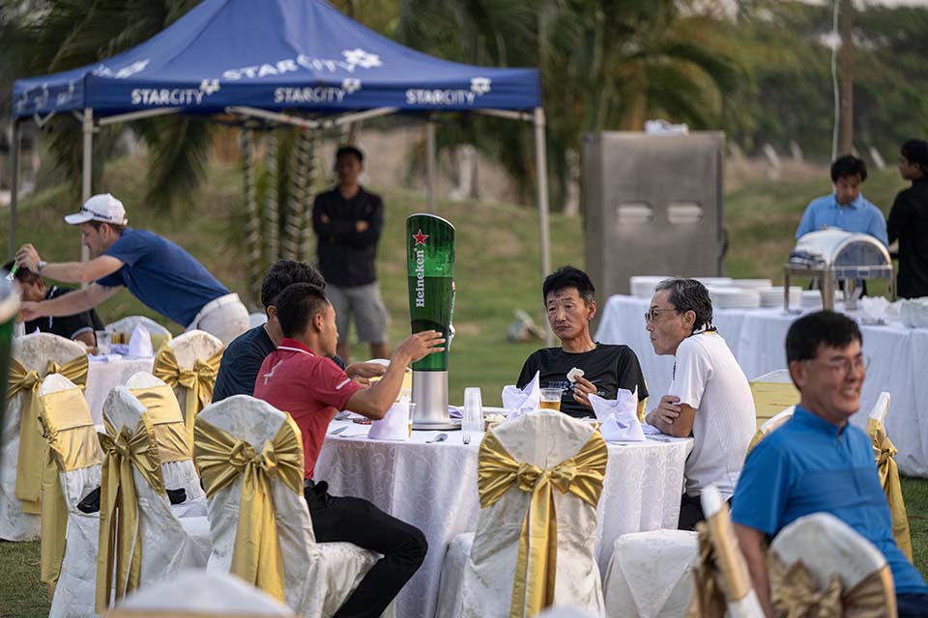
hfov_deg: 11.7
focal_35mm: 175
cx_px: 464
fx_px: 4511
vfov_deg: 7.8
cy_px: 309
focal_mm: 175
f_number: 2.8
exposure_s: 1/640
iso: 450
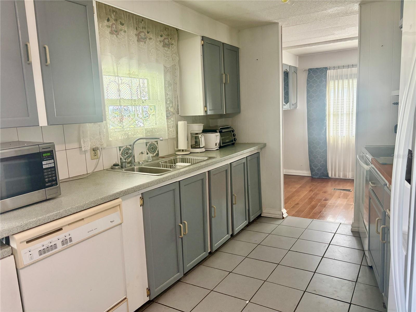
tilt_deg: -8.2
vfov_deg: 53.1
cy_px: 156
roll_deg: +2.8
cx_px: 208
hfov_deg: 67.3
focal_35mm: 26
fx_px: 312
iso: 160
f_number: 1.6
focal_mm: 5.96
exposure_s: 1/60
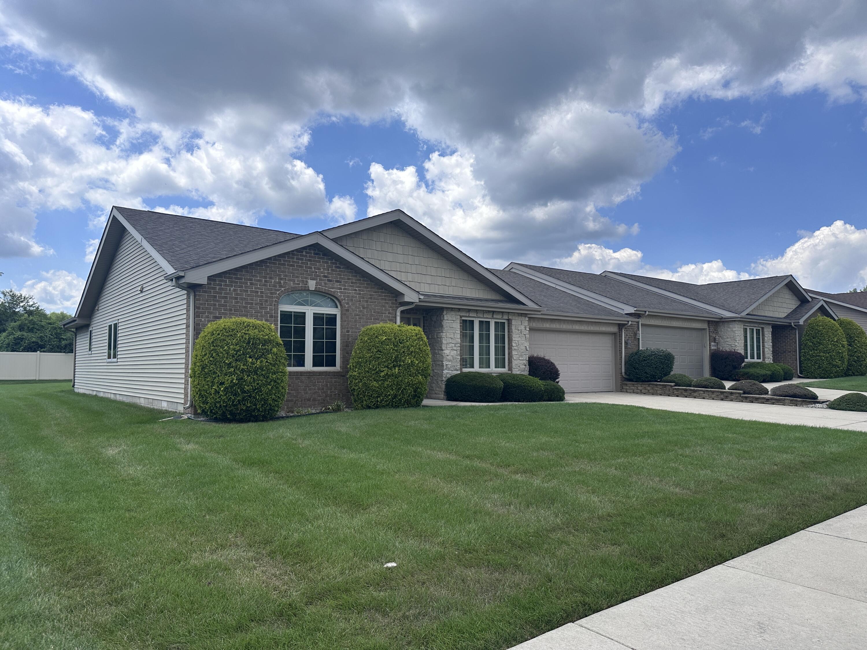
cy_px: 325
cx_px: 434
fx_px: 601
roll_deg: -0.5
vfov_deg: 56.8
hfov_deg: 71.6
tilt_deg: +3.6
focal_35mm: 24
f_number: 1.78
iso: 80
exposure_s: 1/5263
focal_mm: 6.86
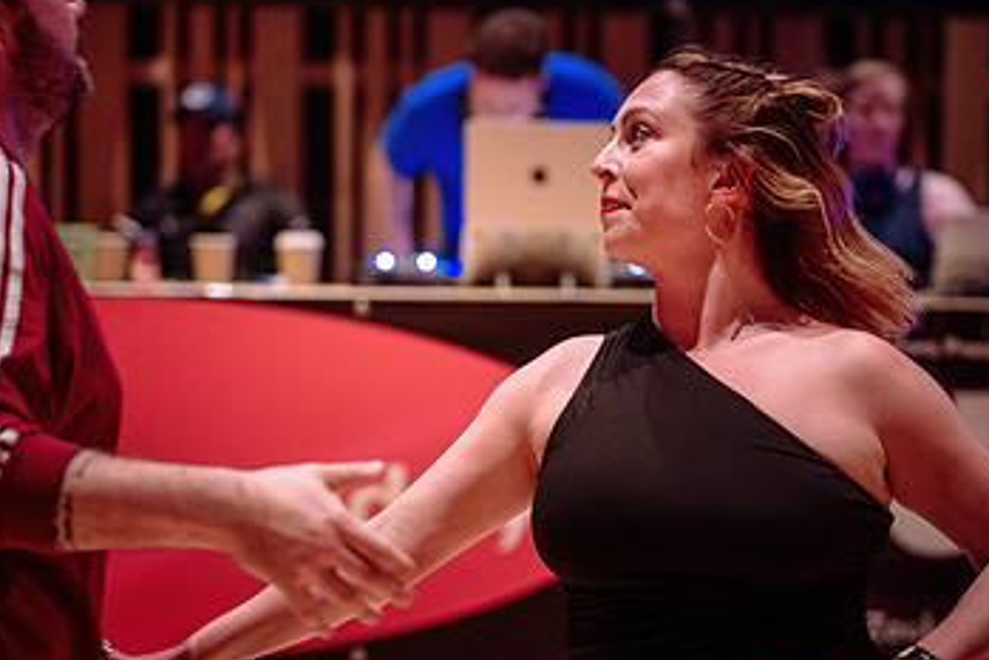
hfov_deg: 24.4
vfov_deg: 16.4
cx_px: 578
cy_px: 508
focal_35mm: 83
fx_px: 2281
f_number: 1.4
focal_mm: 50
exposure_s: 1/320
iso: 1600
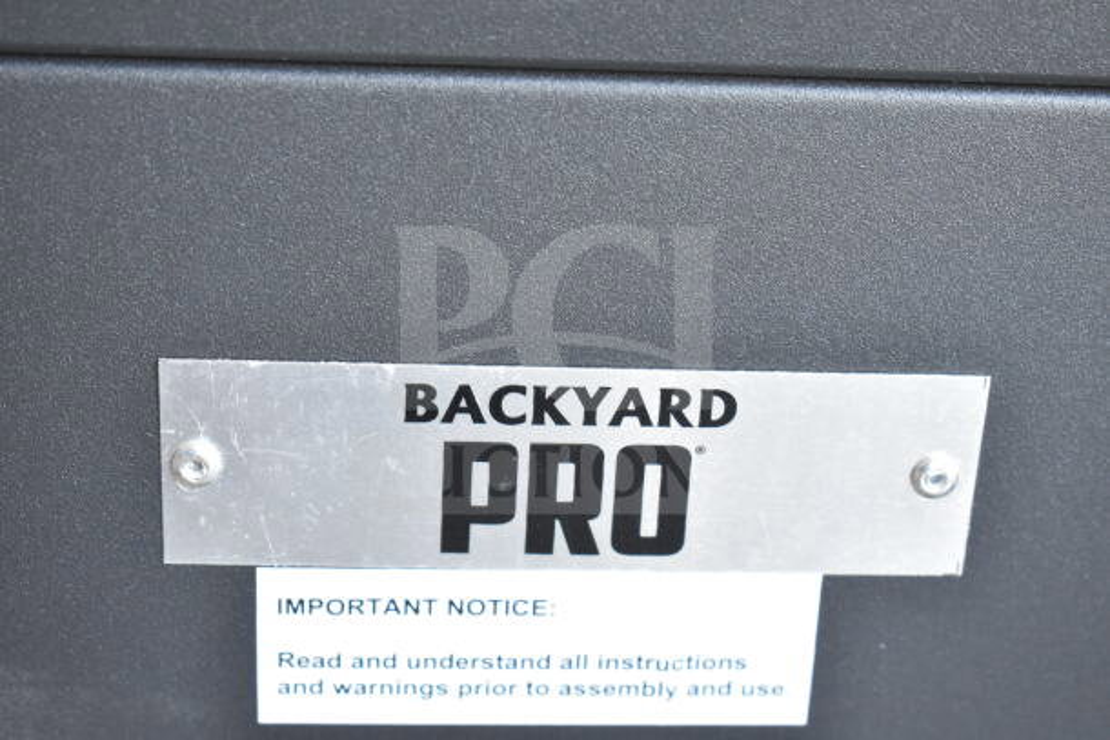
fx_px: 2544
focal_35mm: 82
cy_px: 370
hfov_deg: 24.6
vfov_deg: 16.6
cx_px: 555
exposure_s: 1/100
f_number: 5.6
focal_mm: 55
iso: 2000
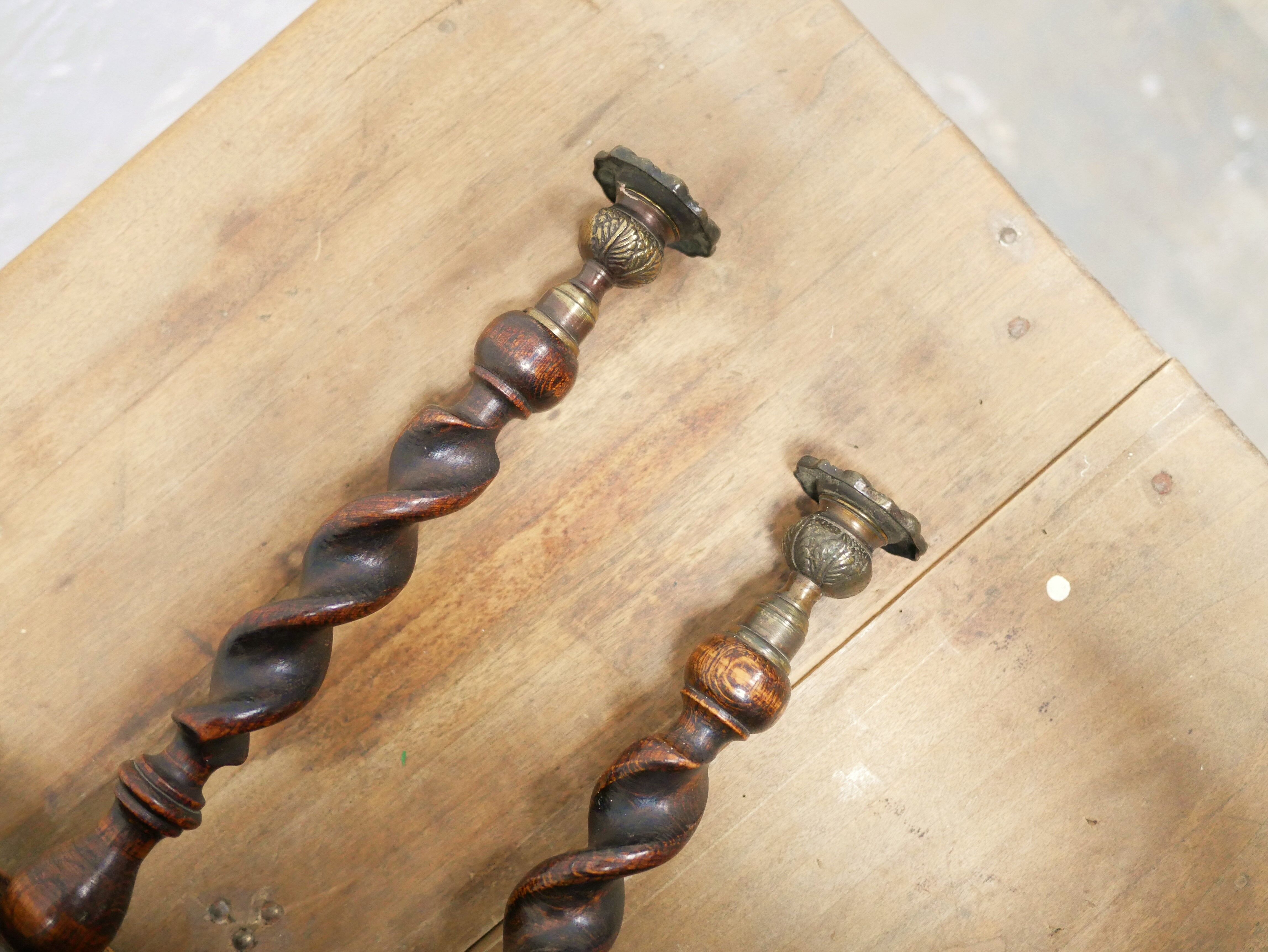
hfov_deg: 46.8
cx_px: 634
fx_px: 1466
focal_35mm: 40
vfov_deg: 36.0
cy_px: 476
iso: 2000
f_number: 1.7
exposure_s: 1/60
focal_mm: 20
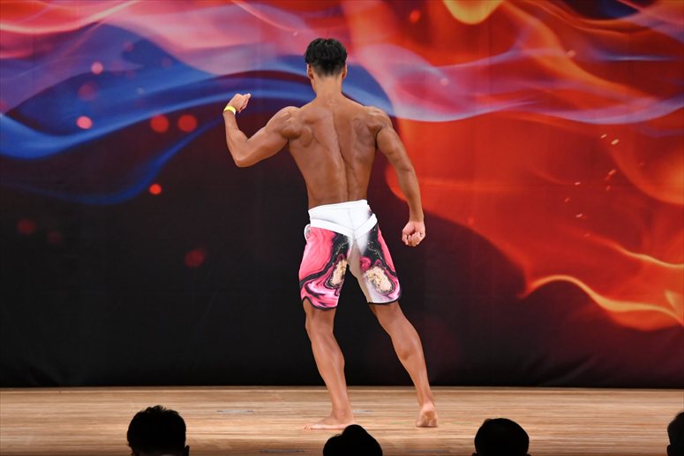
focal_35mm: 225
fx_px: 4273
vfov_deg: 6.1
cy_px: 228
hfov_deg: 9.2
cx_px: 342
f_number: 5.6
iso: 3200
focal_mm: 150
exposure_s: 1/400
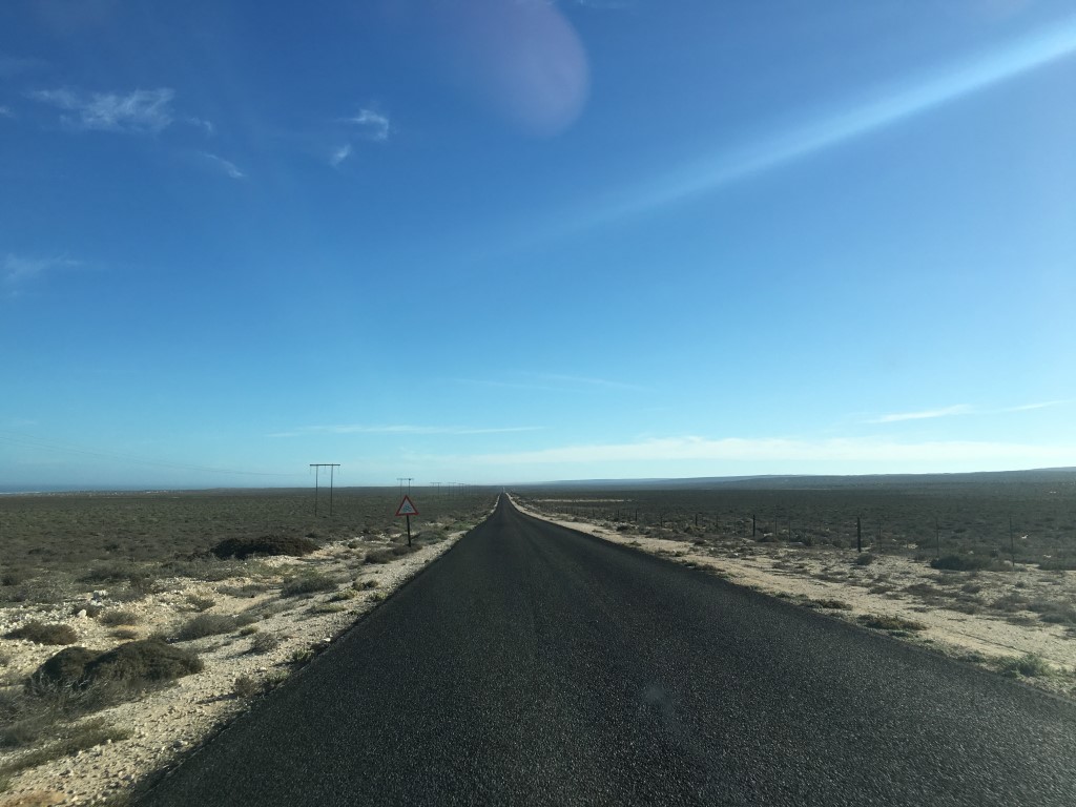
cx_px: 538
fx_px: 901
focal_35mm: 29
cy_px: 404
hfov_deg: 61.7
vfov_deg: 48.2
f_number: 2.2
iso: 25
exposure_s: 1/1923
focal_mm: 4.15
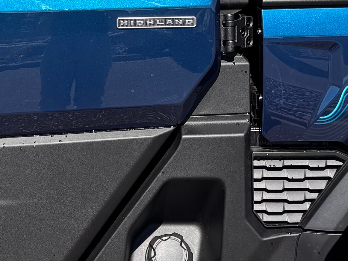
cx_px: 65
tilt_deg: -4.9
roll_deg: -0.6
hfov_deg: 16.6
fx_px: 1186
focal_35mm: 118
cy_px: 5
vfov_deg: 12.4
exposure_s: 1/2415
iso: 80
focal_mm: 6.76
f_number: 1.78
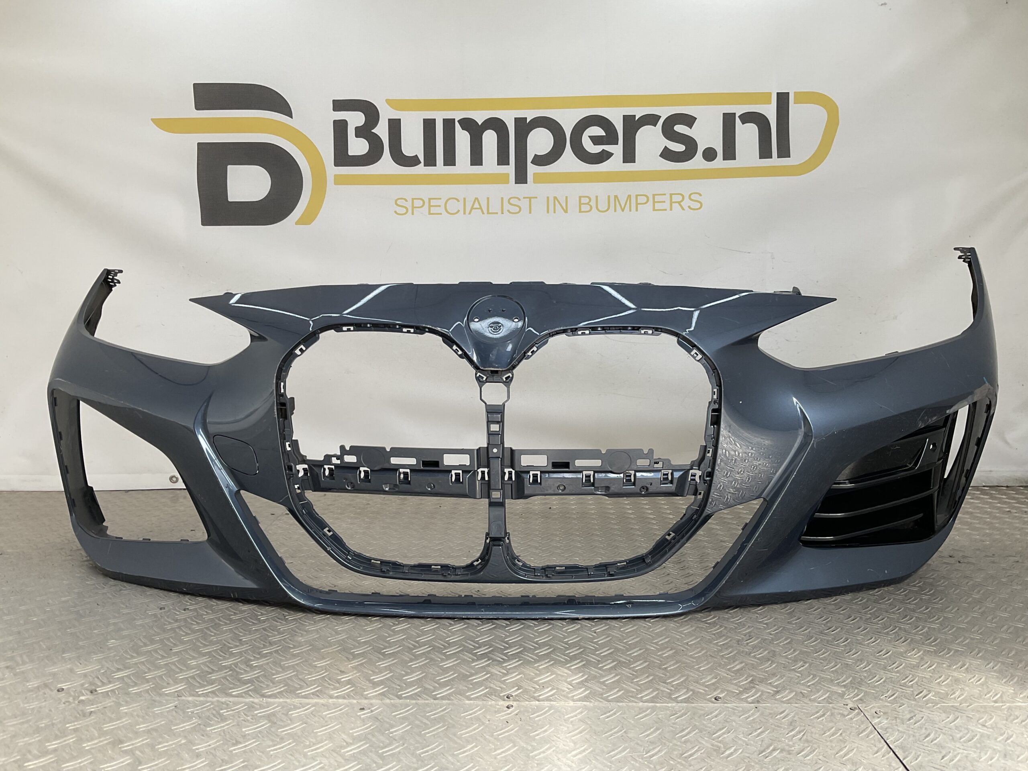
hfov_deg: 61.7
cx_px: 514
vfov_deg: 48.2
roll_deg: -0.6
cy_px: 386
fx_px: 861
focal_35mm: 29
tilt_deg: -7.8
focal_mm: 3
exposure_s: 1/262
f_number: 1.8
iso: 16
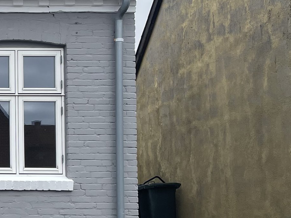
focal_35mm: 86
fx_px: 723
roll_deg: +0.4
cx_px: -136
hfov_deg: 19.9
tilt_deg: +4.2
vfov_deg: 17.1
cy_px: 143
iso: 32
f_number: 1.6
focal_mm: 4.2
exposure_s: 1/895
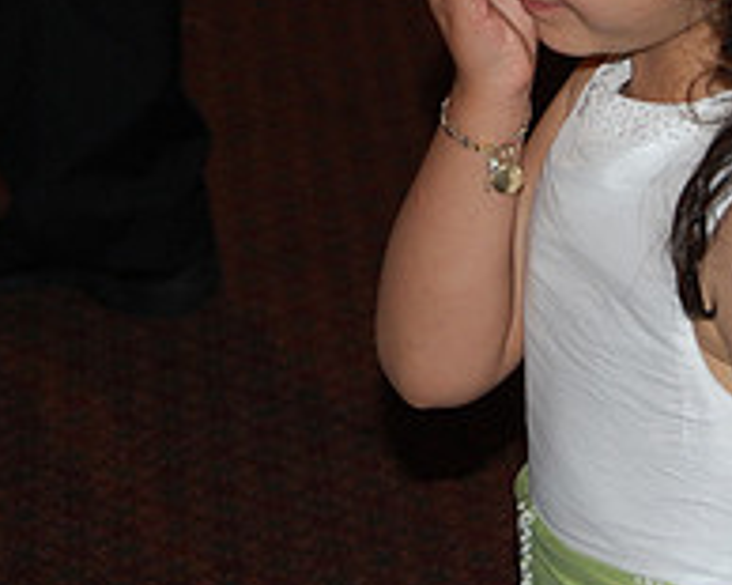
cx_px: 415
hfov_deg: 11.5
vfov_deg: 9.1
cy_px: -49
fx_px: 3638
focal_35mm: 168
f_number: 5
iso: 400
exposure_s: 1/60
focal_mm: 40
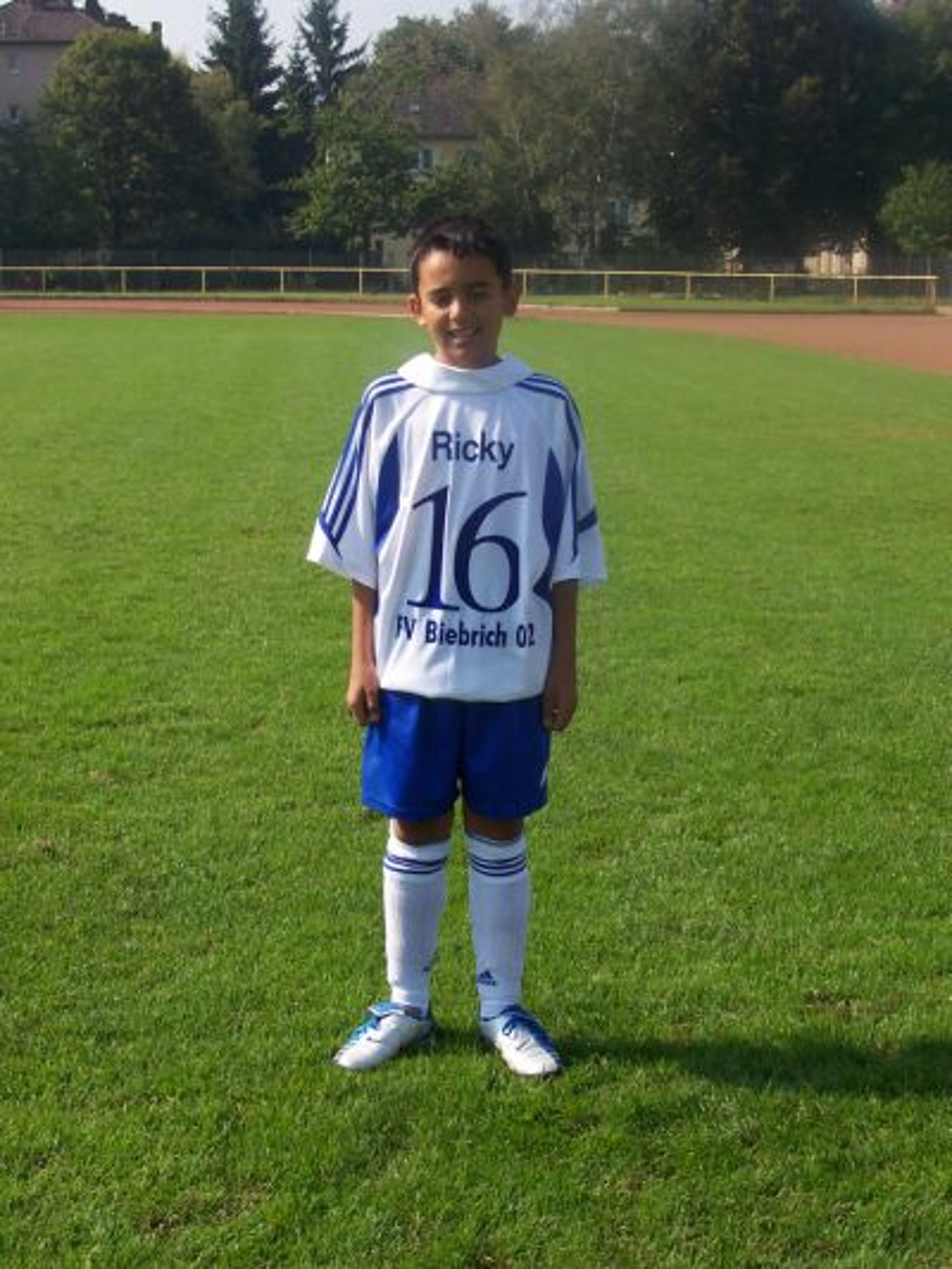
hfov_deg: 25.7
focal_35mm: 57
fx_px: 2089
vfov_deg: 33.8
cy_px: 634
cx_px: 476
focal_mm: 8.6
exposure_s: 1/350
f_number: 6.7
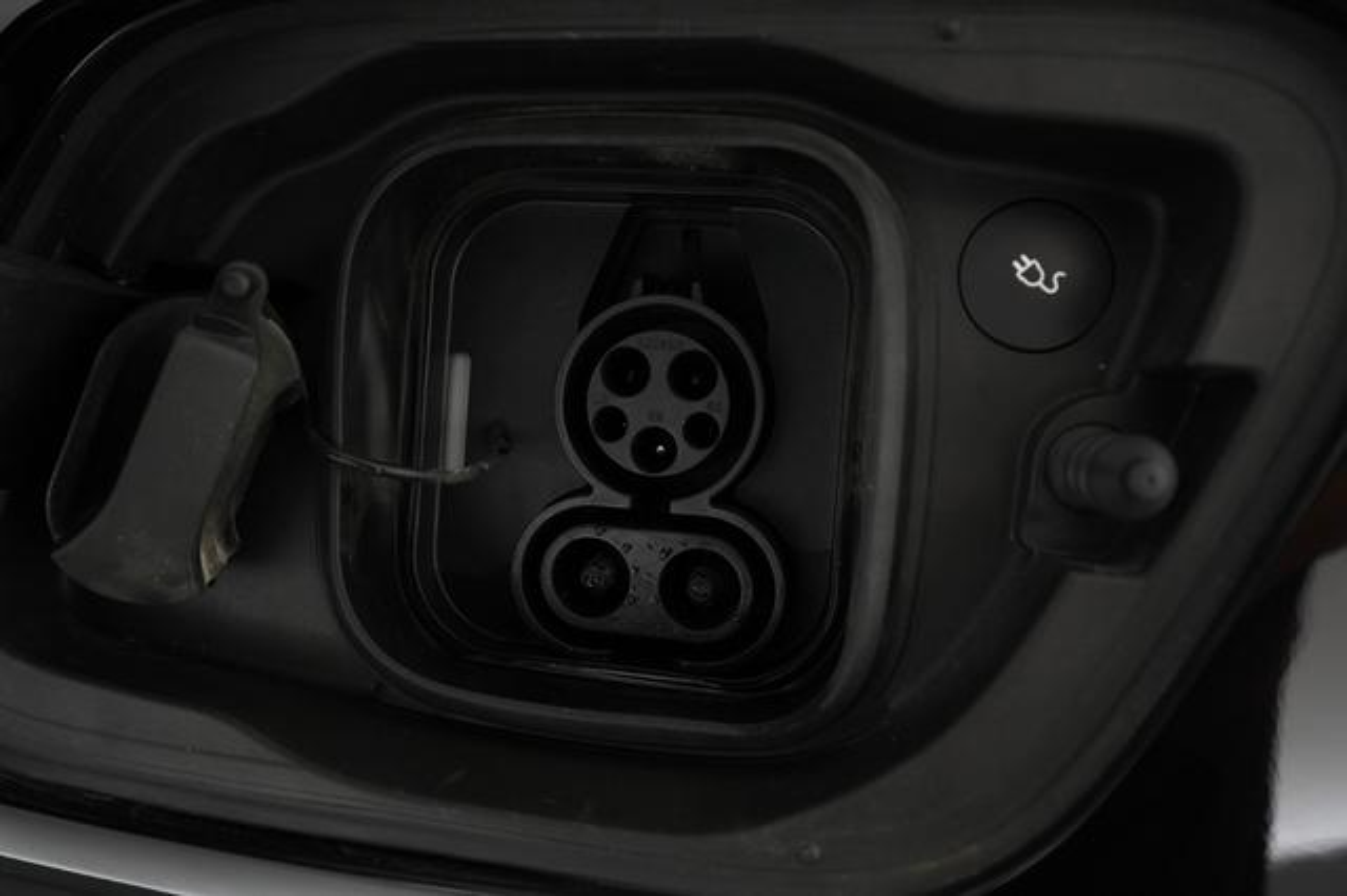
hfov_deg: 71.5
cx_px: 674
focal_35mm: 25
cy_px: 448
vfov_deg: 51.2
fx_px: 935
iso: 3200
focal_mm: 25
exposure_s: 1/60
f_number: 5
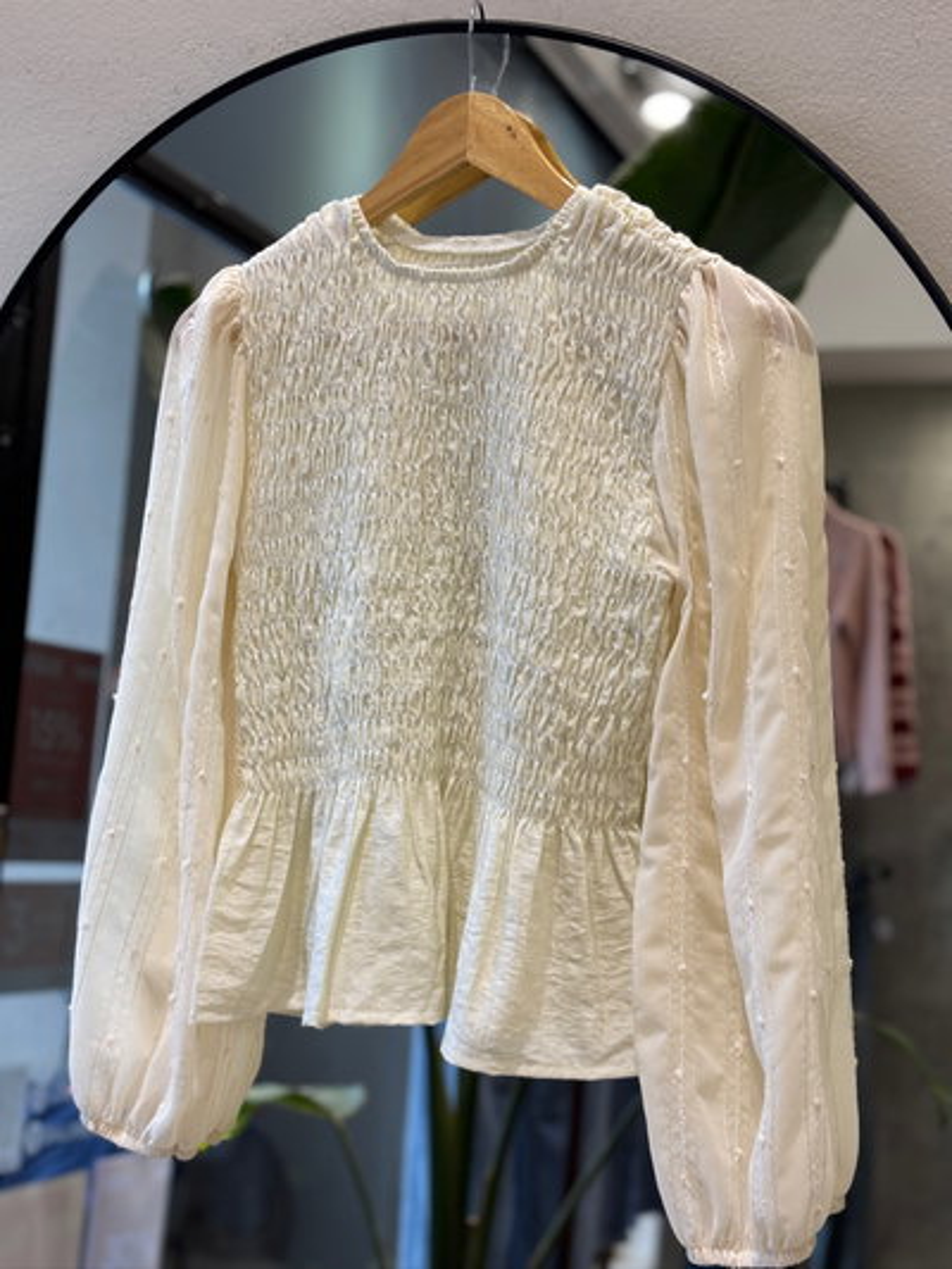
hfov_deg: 28.0
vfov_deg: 36.8
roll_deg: +1.1
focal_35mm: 52
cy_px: 634
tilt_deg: -9.3
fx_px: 1906
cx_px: 476
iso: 40
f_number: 1.6
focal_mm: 5.96
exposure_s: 1/50
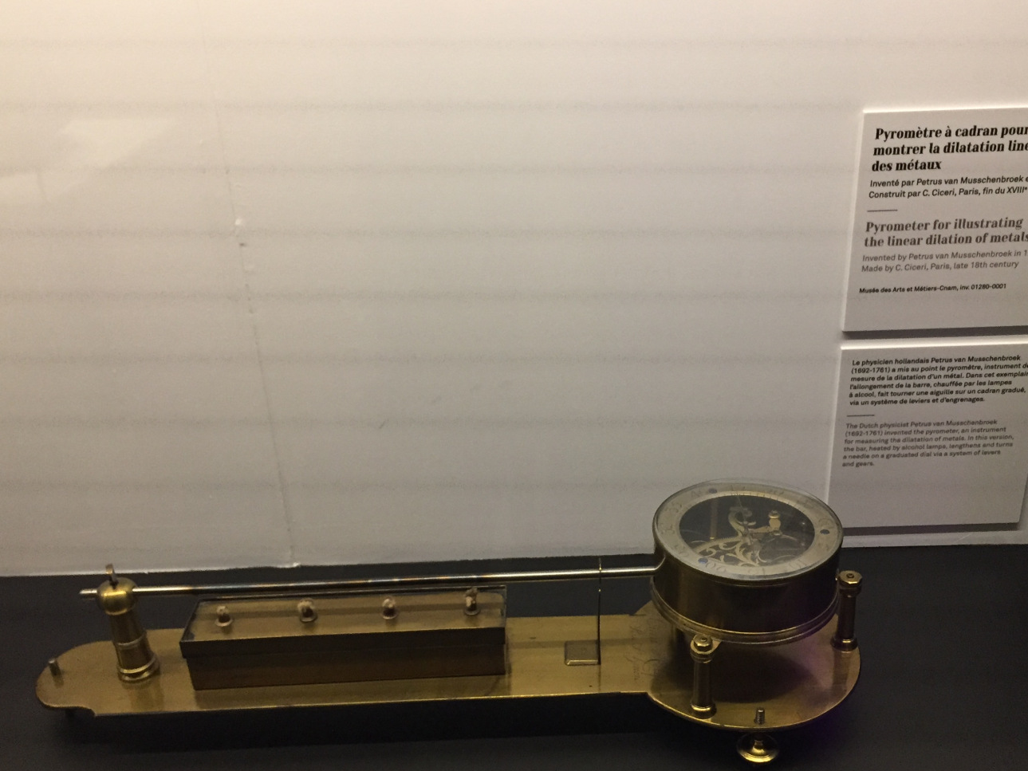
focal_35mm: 36
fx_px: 1069
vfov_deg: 39.5
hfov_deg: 51.1
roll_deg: +0.4
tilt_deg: -26.8
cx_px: 600
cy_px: 453
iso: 250
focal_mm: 4.15
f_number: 2.2
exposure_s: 1/33
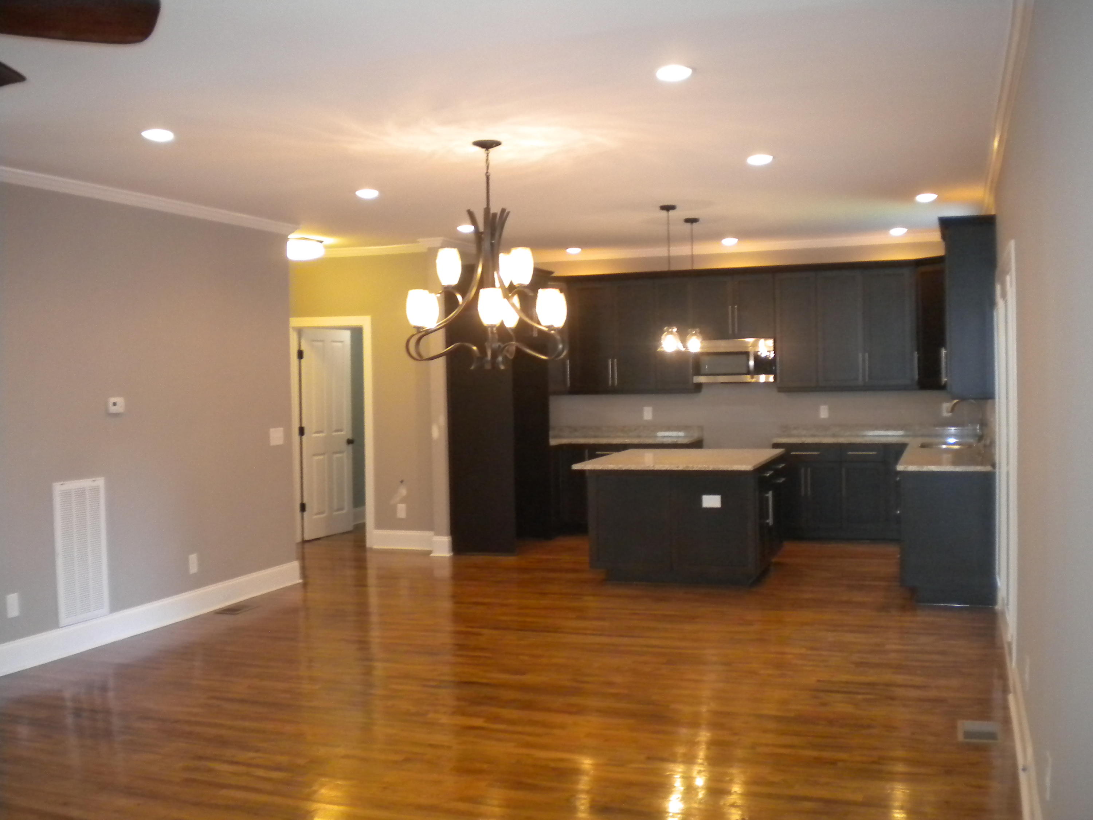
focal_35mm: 35
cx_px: 546
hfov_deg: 52.6
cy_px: 410
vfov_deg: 40.7
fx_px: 1105
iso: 400
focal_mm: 6.3
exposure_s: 1/30
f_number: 3.1
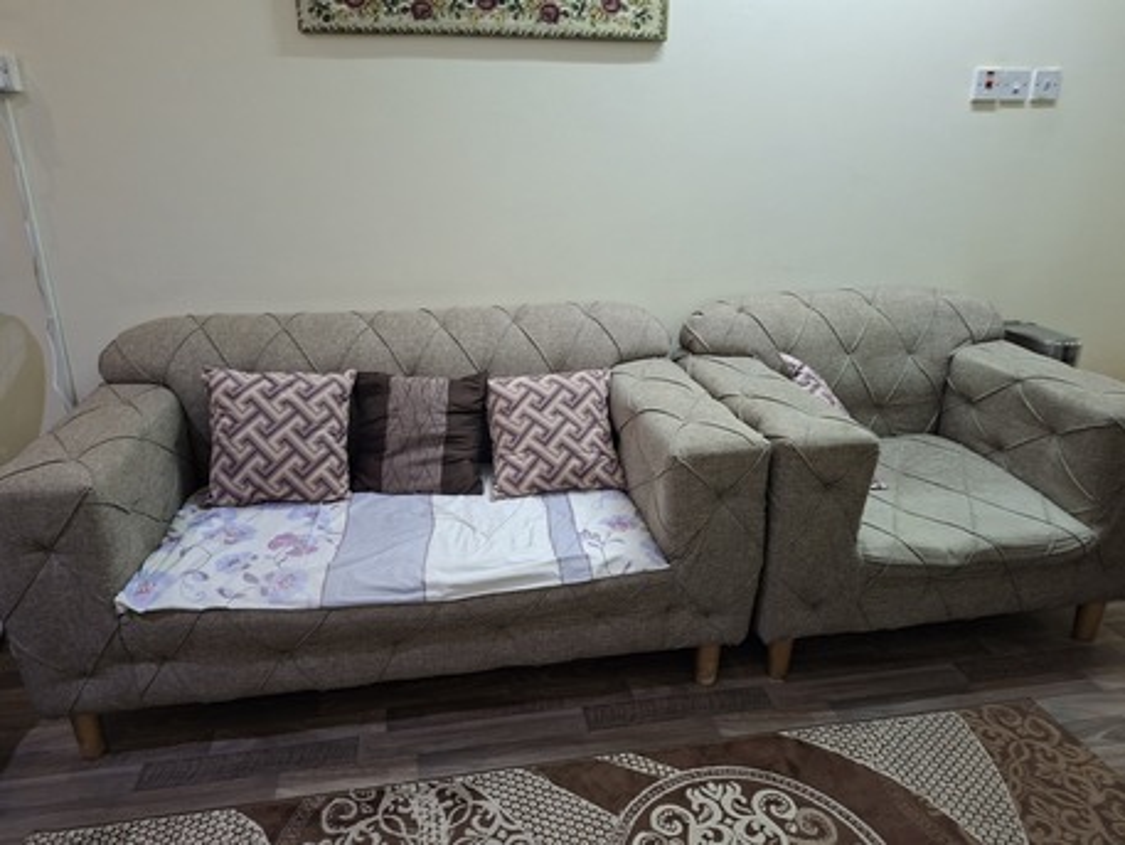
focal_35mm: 23
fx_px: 748
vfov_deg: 58.9
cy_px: 422
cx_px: 562
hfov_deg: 73.9
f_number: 1.8
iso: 400
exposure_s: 1/24
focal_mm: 5.54
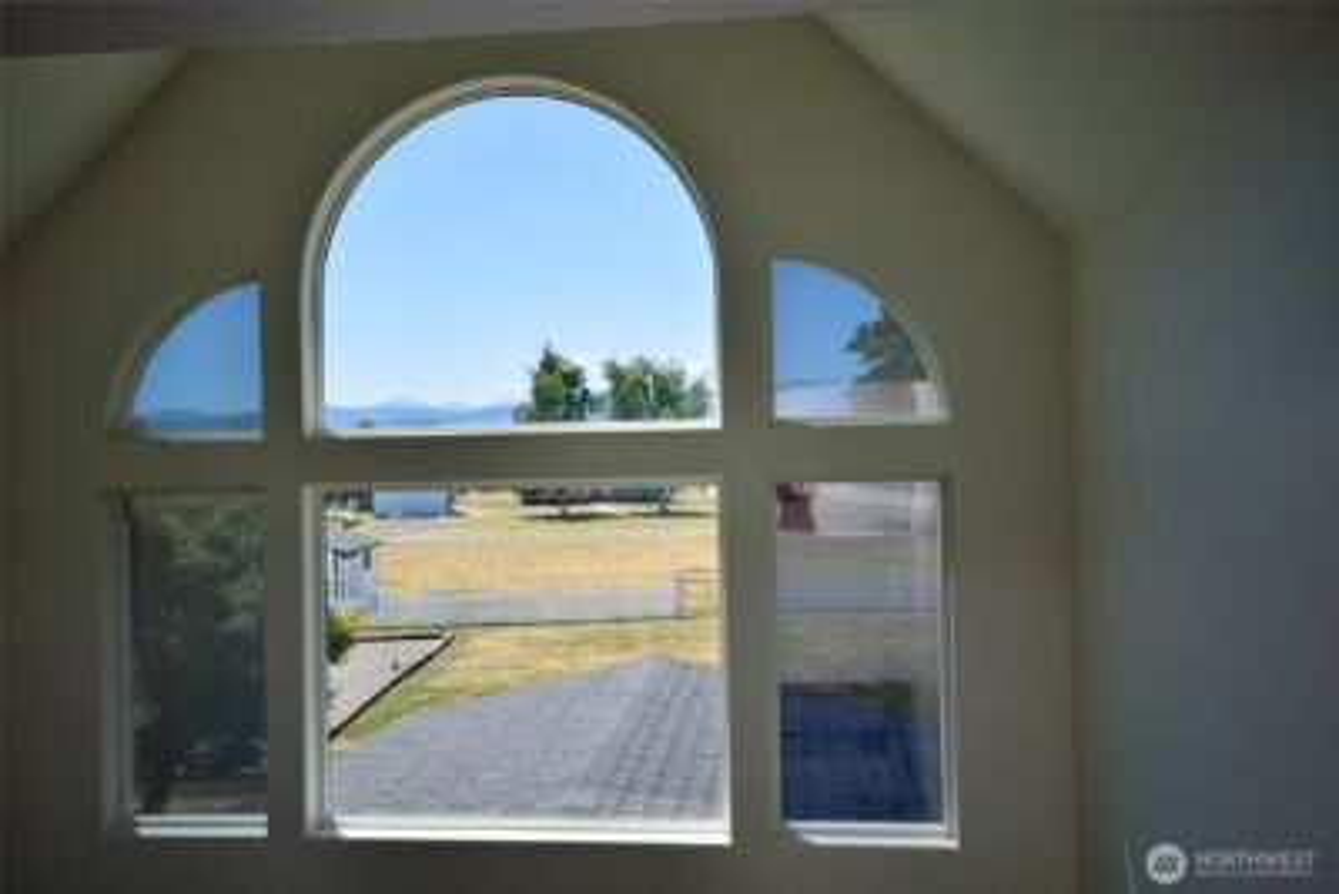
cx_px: 670
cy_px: 447
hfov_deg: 61.9
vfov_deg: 43.6
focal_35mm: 30
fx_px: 1116
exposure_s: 1/250
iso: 100
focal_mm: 20
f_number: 5.6
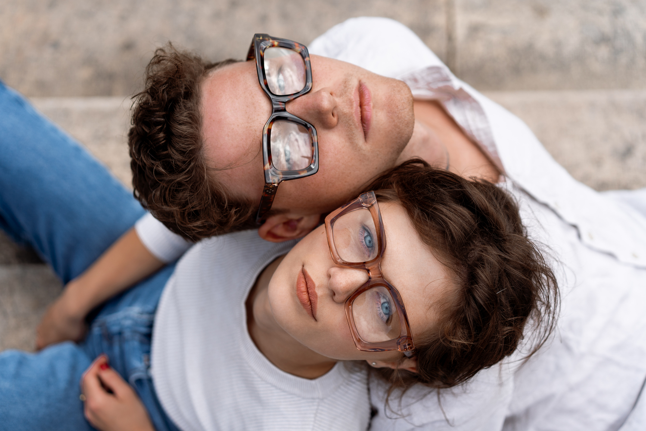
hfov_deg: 36.2
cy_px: 216
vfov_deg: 24.6
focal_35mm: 55
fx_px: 987
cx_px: 323
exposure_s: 1/1600
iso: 100
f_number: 2.8
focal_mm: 55
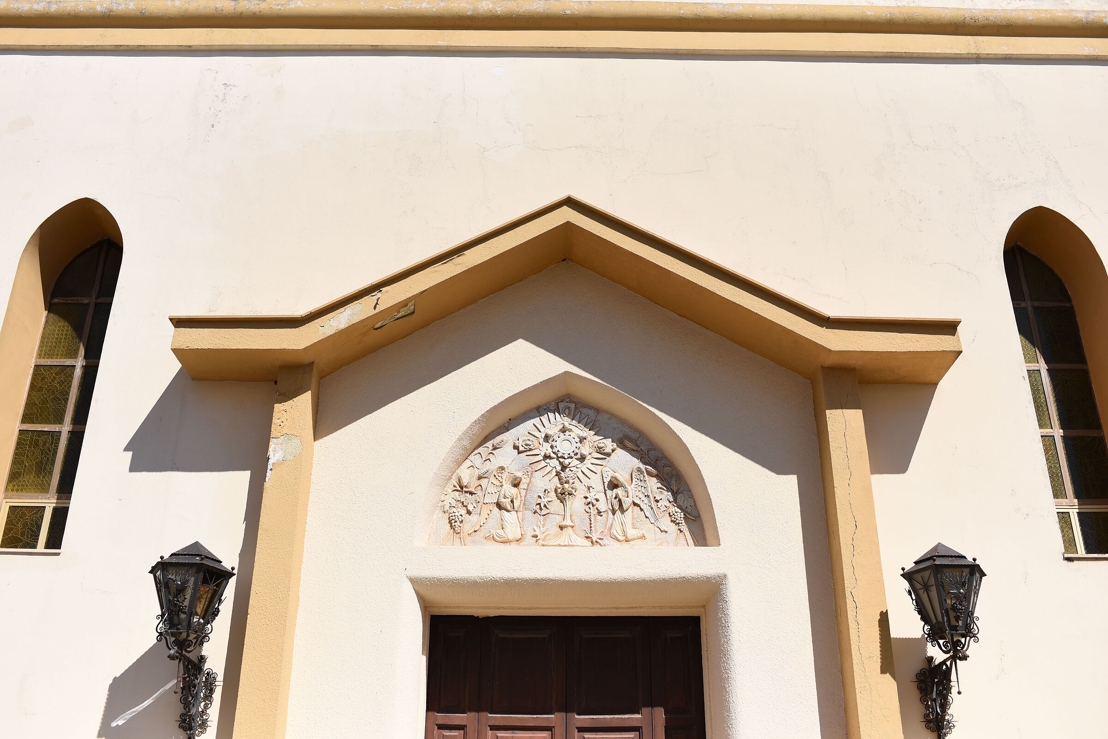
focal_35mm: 35
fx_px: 1078
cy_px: 370
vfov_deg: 37.9
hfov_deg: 54.4
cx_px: 554
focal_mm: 35
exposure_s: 1/4000
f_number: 3.3
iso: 125
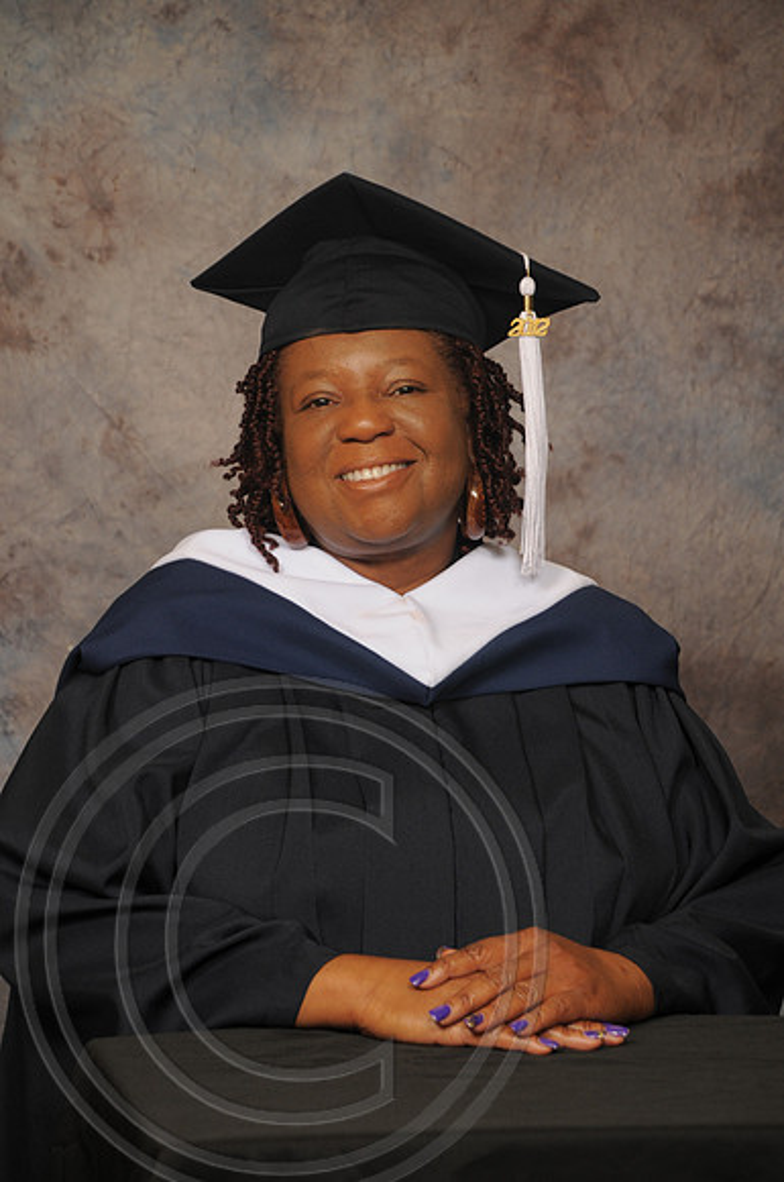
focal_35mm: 135
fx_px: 4423
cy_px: 591
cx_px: 392
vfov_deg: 15.2
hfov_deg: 10.1
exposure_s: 1/60
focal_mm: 90
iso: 200
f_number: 5.6
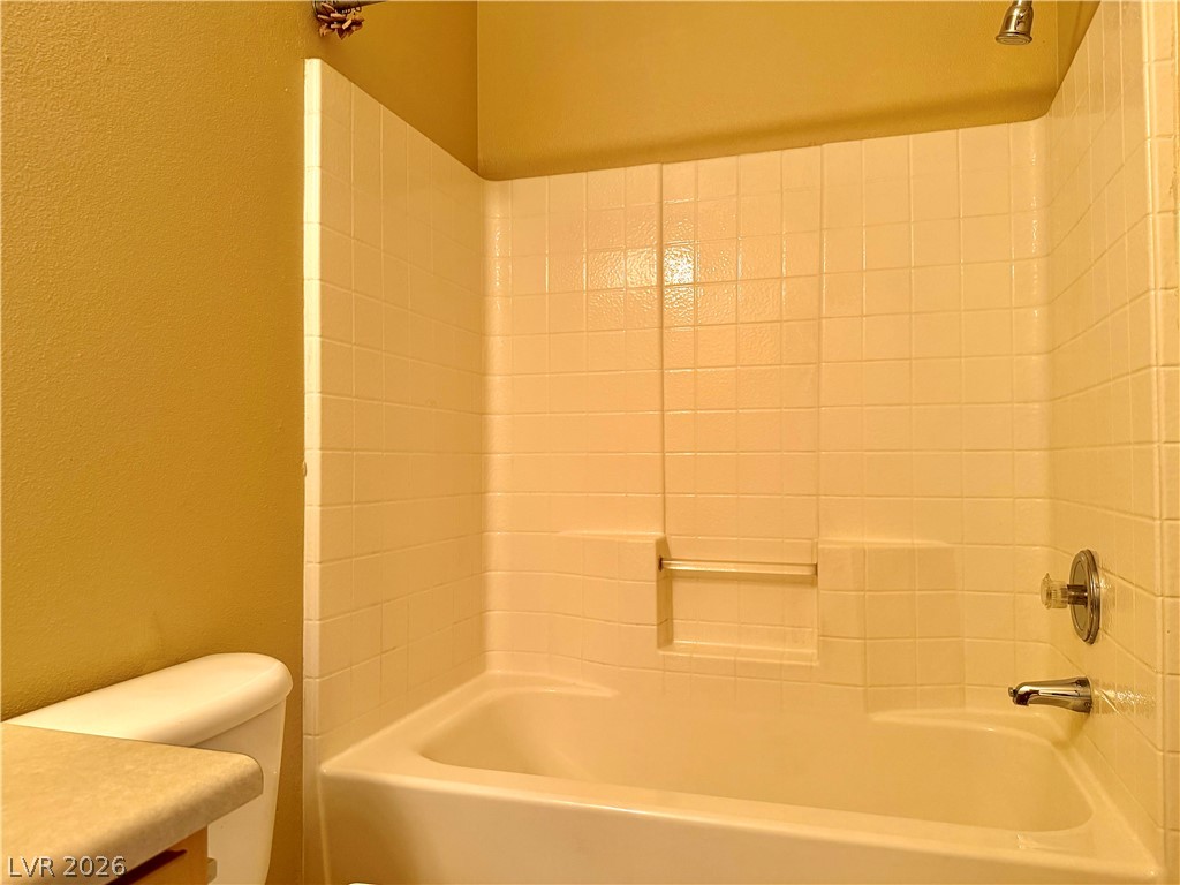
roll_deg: +0.9
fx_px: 818
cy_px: 442
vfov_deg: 56.8
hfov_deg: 71.6
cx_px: 590
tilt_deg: -0.3
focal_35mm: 24
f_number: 1.78
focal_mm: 6.76
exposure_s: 1/60
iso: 250
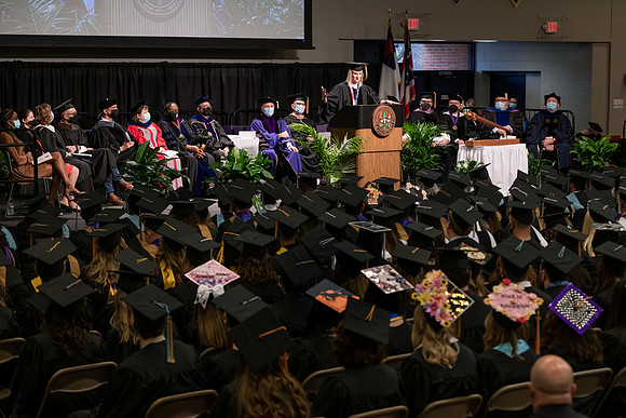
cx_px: 313
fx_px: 1600
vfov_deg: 14.9
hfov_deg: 22.1
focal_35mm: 92
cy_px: 209
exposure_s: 1/200
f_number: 5
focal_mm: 92
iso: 1600
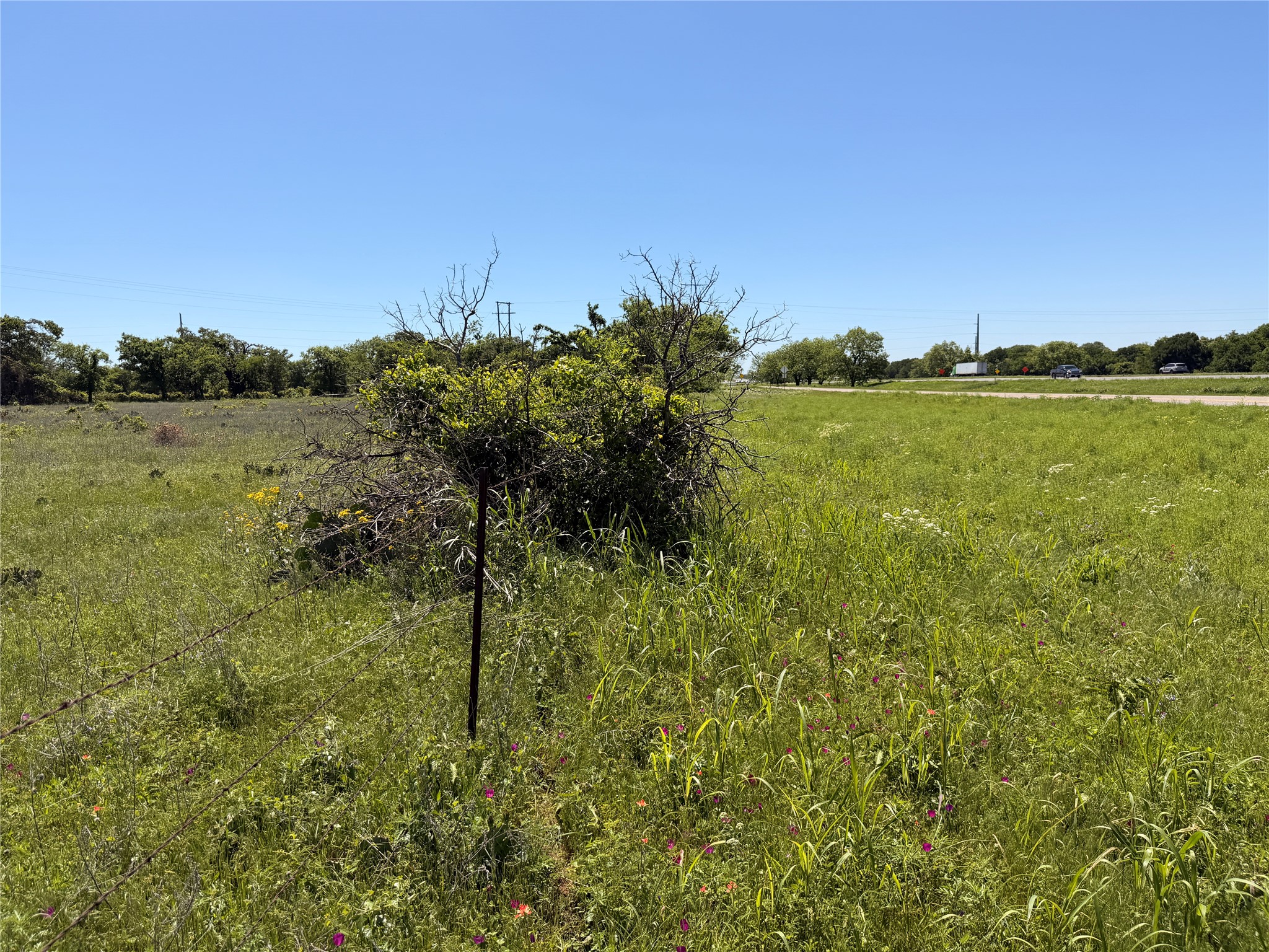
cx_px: 634
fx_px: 880
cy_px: 476
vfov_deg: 56.8
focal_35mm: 24
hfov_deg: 71.6
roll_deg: +1.1
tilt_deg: -5.8
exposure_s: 1/5319
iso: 80
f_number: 1.78
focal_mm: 6.76
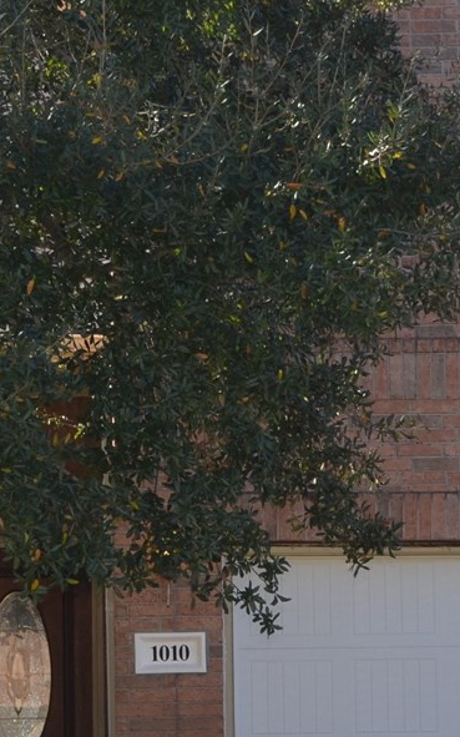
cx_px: 97
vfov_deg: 11.6
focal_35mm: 180
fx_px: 3613
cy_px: 337
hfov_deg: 7.3
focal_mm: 32
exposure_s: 1/250
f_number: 4.8
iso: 110
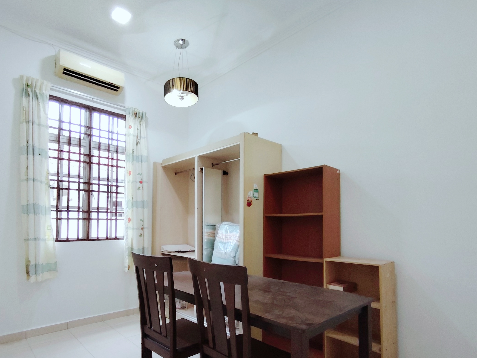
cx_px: 200
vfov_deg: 65.4
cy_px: 214
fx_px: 276
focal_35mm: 20
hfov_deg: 81.1
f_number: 2.2
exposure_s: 1/33.3
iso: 346
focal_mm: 1.42
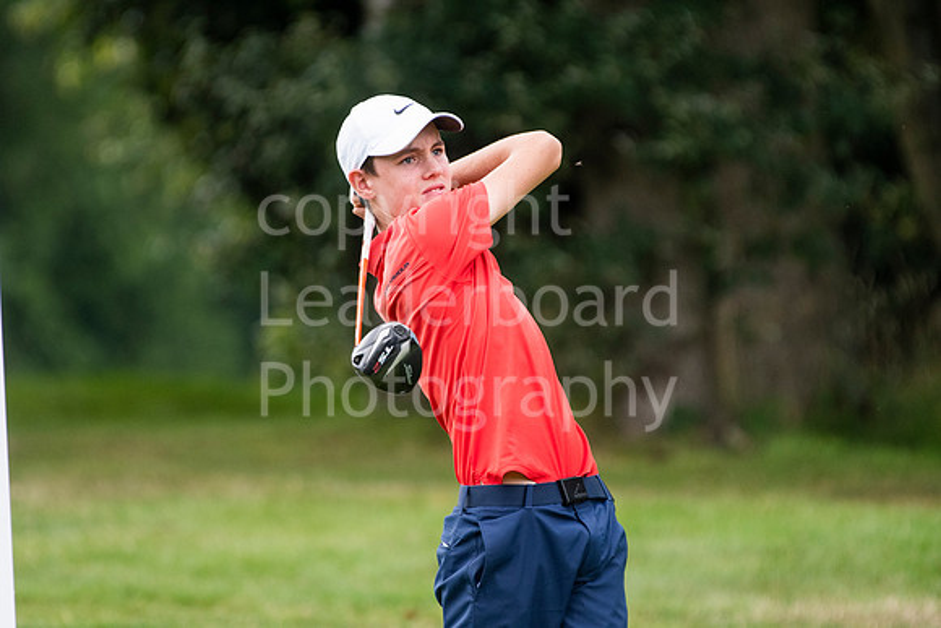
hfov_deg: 3.0
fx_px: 18039
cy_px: 314
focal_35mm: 690
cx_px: 470
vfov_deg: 2.0
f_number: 5.6
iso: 1600
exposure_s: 1/1000
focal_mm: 460
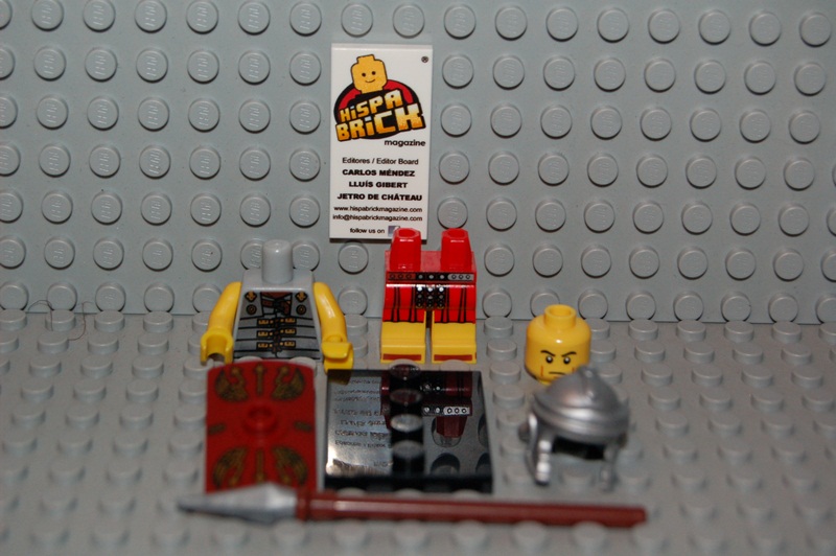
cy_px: 278
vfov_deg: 16.5
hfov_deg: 24.6
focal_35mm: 82
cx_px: 418
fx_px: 1914
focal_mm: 55
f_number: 5.6
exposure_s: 1/60
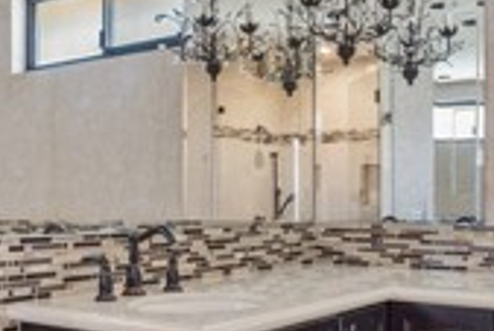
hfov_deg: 37.4
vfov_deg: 25.4
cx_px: 219
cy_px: 218
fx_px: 728
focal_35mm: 53
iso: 400
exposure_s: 1/10
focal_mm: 14
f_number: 8
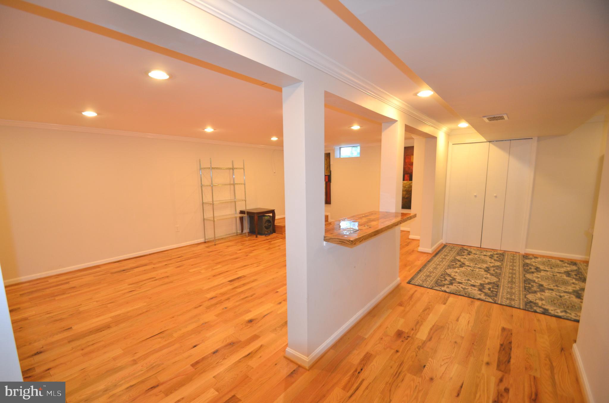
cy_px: 202
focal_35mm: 15
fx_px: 253
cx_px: 304
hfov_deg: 100.5
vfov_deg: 77.1
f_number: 3.5
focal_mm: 10
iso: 500
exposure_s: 1/60
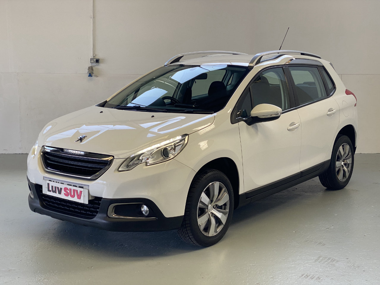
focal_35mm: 52
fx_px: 571
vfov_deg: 28.0
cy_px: 142
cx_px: 190
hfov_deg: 36.8
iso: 32
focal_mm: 6
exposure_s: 1/122
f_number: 2
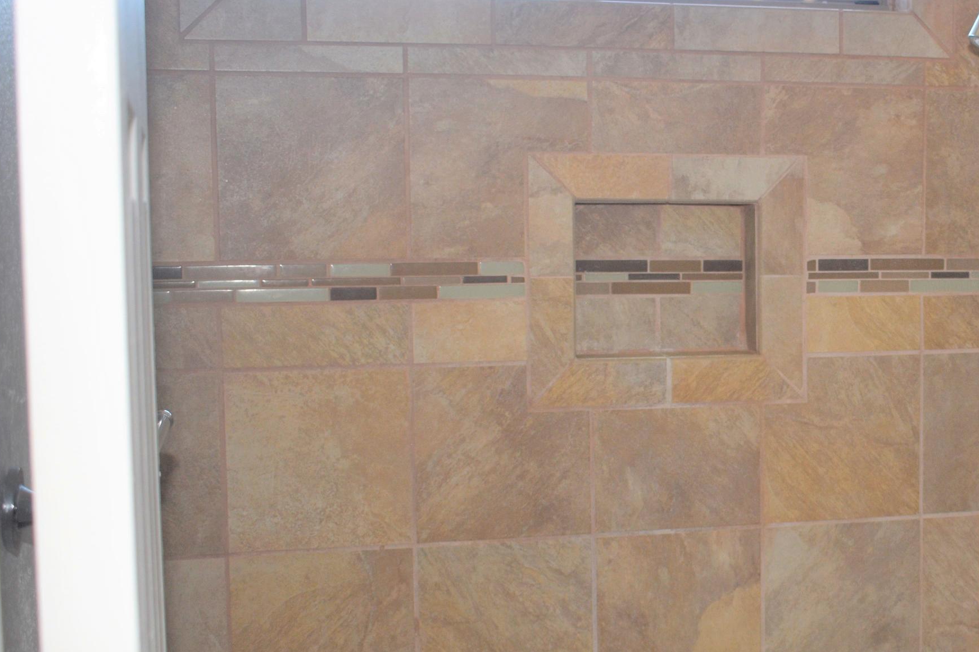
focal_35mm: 62
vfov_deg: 21.9
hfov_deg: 31.2
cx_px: 835
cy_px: 381
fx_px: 1686
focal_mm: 24
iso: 360
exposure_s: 1/60
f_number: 4
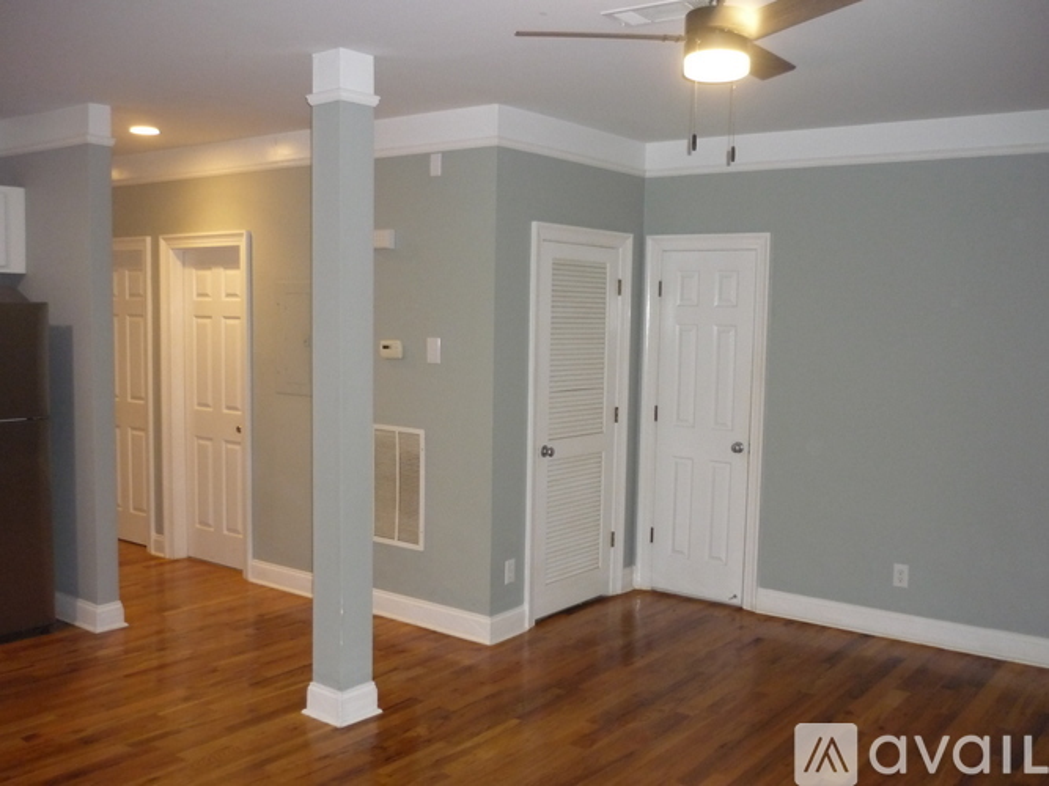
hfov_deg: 55.4
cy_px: 393
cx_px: 524
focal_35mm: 33
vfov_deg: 42.9
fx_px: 1000
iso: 400
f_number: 2.8
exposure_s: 1/30
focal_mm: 5.5
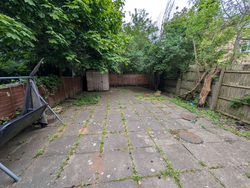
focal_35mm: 12
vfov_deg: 94.6
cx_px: 125
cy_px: 94
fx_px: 87
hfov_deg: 110.5
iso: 53
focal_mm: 2.02
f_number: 1.7
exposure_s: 1/500
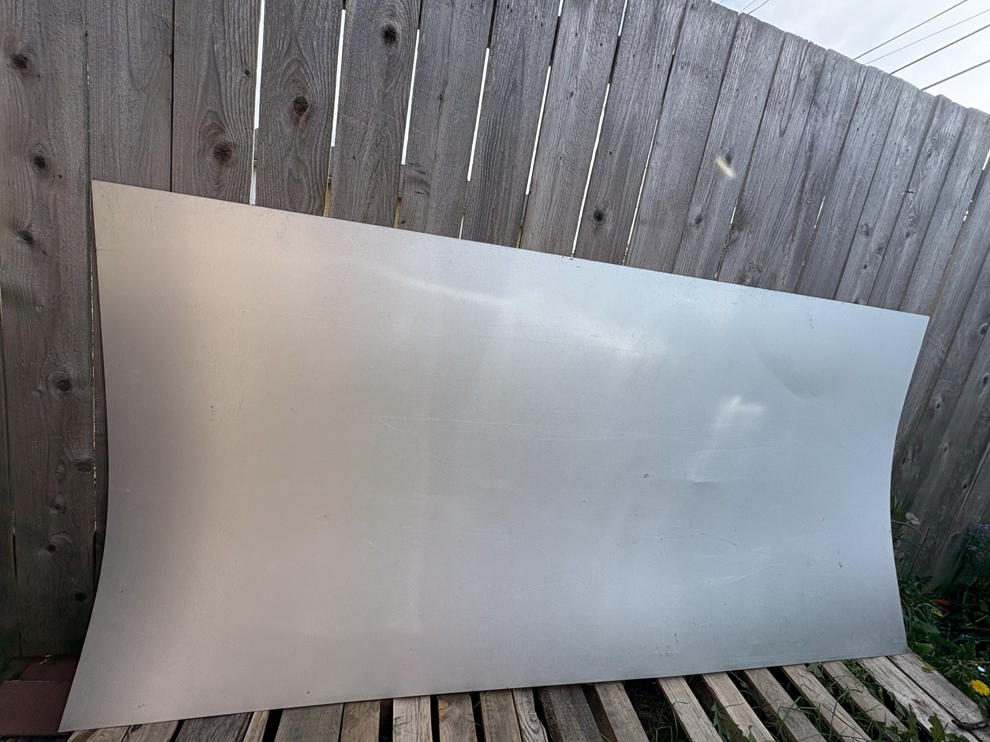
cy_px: 371
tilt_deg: -10.0
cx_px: 495
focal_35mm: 14
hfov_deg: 102.1
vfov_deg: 85.7
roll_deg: -10.5
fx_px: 400
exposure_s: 1/1078
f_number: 2.2
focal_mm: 2.22
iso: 50
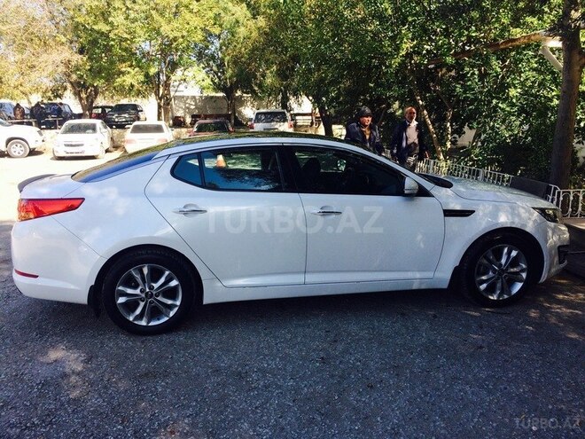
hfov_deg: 61.7
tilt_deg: -10.7
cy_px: 220
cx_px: 292
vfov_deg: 48.2
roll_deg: +1.0
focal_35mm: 29
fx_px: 490
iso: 32
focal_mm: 4.15
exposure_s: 1/662
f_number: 2.2
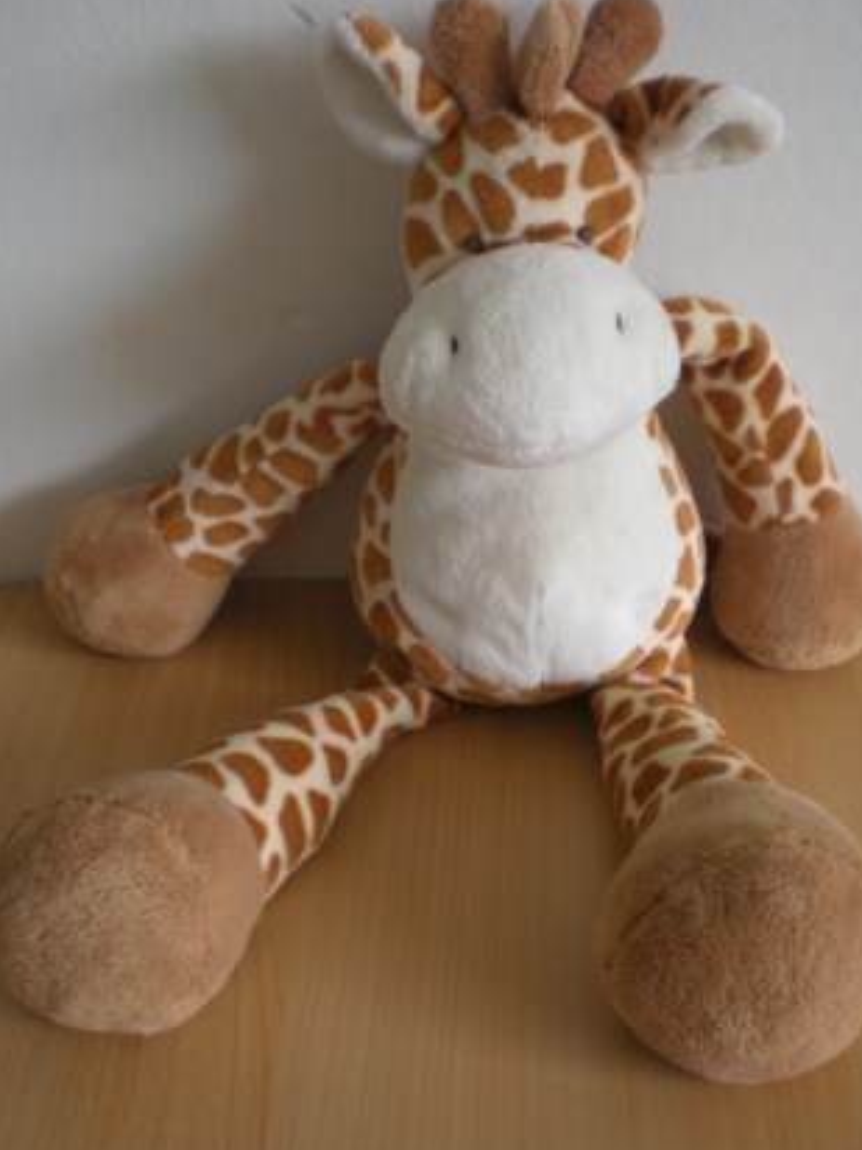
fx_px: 1594
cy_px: 569
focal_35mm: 48
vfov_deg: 39.7
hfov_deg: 30.2
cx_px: 488
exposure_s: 1/49.6
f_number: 3.1
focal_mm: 6.3
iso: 64
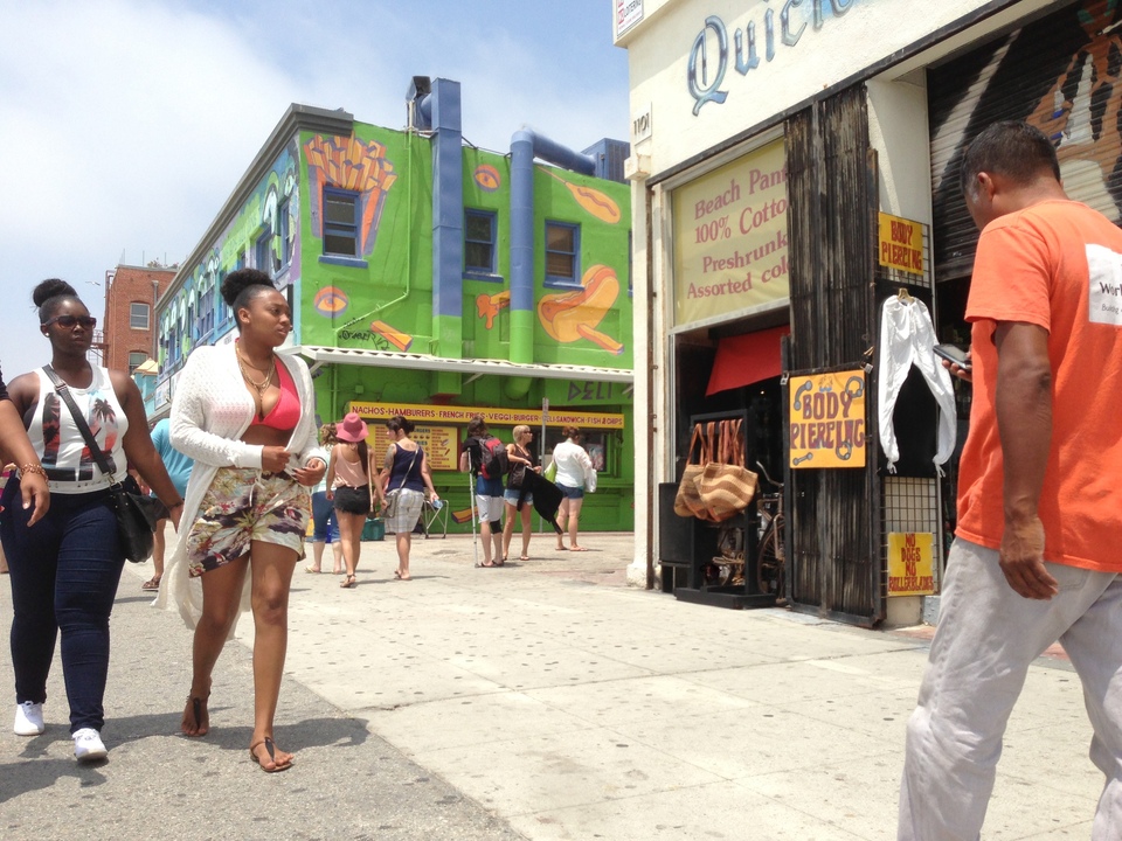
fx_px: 1070
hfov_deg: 55.4
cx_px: 561
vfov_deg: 42.9
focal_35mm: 33
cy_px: 420
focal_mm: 4.13
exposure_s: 1/1808
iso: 50
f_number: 2.4
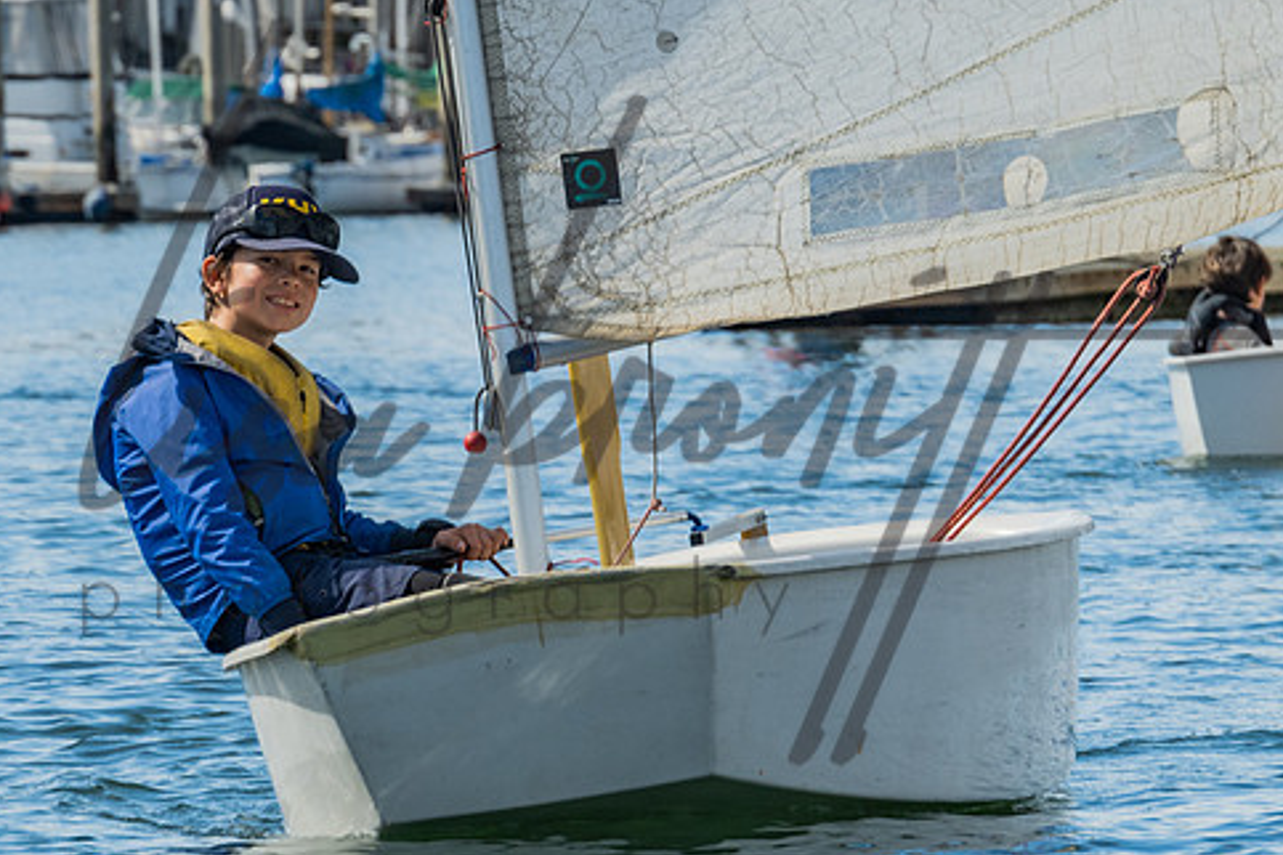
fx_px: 17284
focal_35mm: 485
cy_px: 253
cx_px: 505
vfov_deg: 2.8
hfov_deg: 4.3
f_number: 10
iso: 250
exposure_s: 1/200
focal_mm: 200
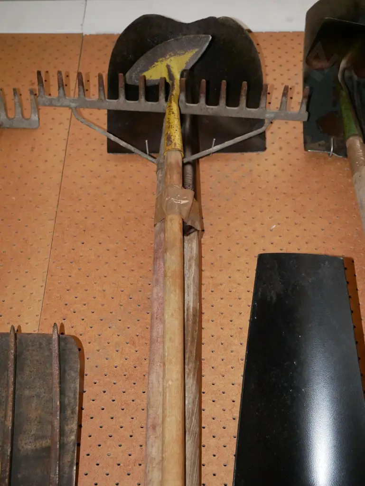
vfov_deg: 34.3
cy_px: 243
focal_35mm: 56
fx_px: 787
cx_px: 182
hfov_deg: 26.1
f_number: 4.7
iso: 3200
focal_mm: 28
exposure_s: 1/60
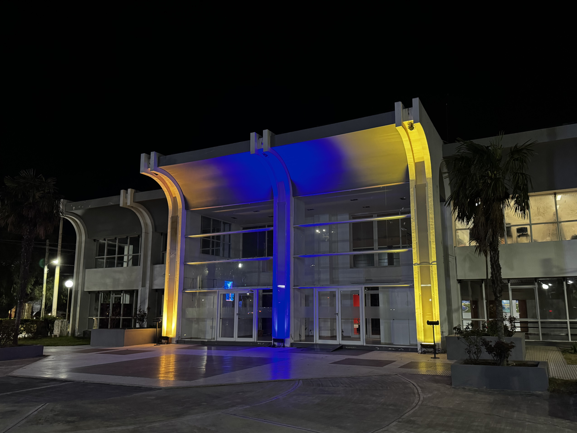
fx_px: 450
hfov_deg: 65.3
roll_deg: +0.2
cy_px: 231
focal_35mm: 27
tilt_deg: +8.5
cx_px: 306
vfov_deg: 51.3
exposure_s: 1/33
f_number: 1.78
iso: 640
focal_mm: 6.76
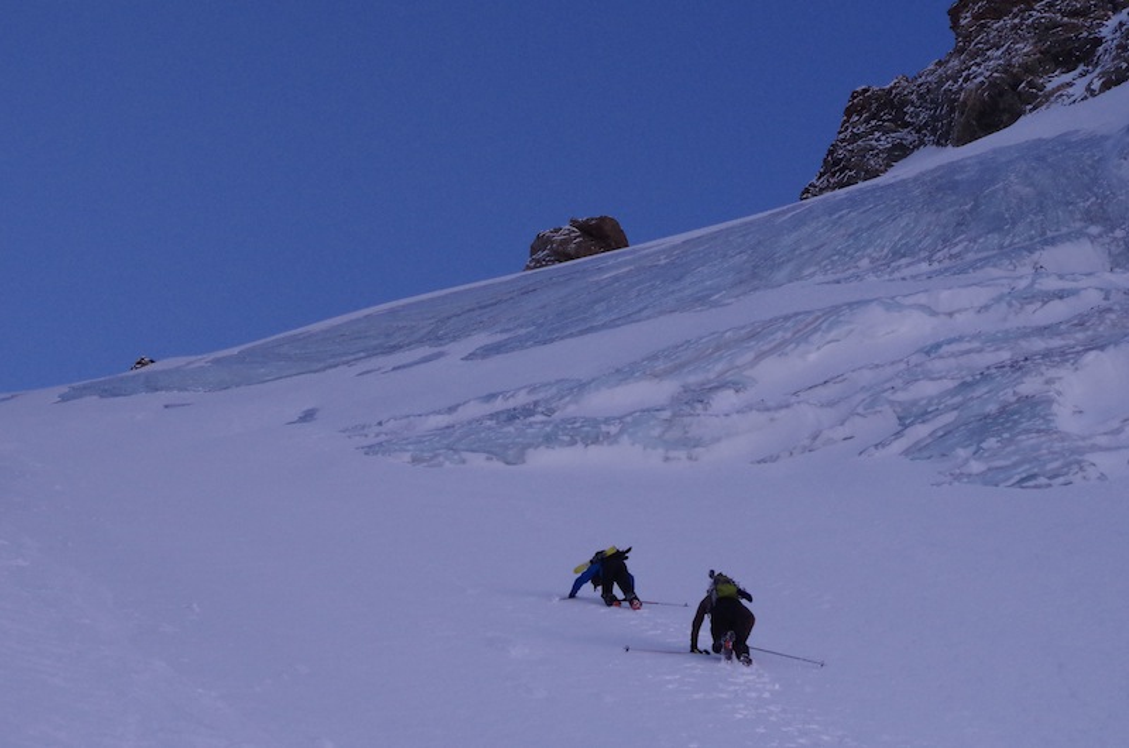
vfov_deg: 21.2
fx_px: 2003
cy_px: 374
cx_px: 564
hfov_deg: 31.5
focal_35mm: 64
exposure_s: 1/3200
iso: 1600
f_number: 10
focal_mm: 42.5
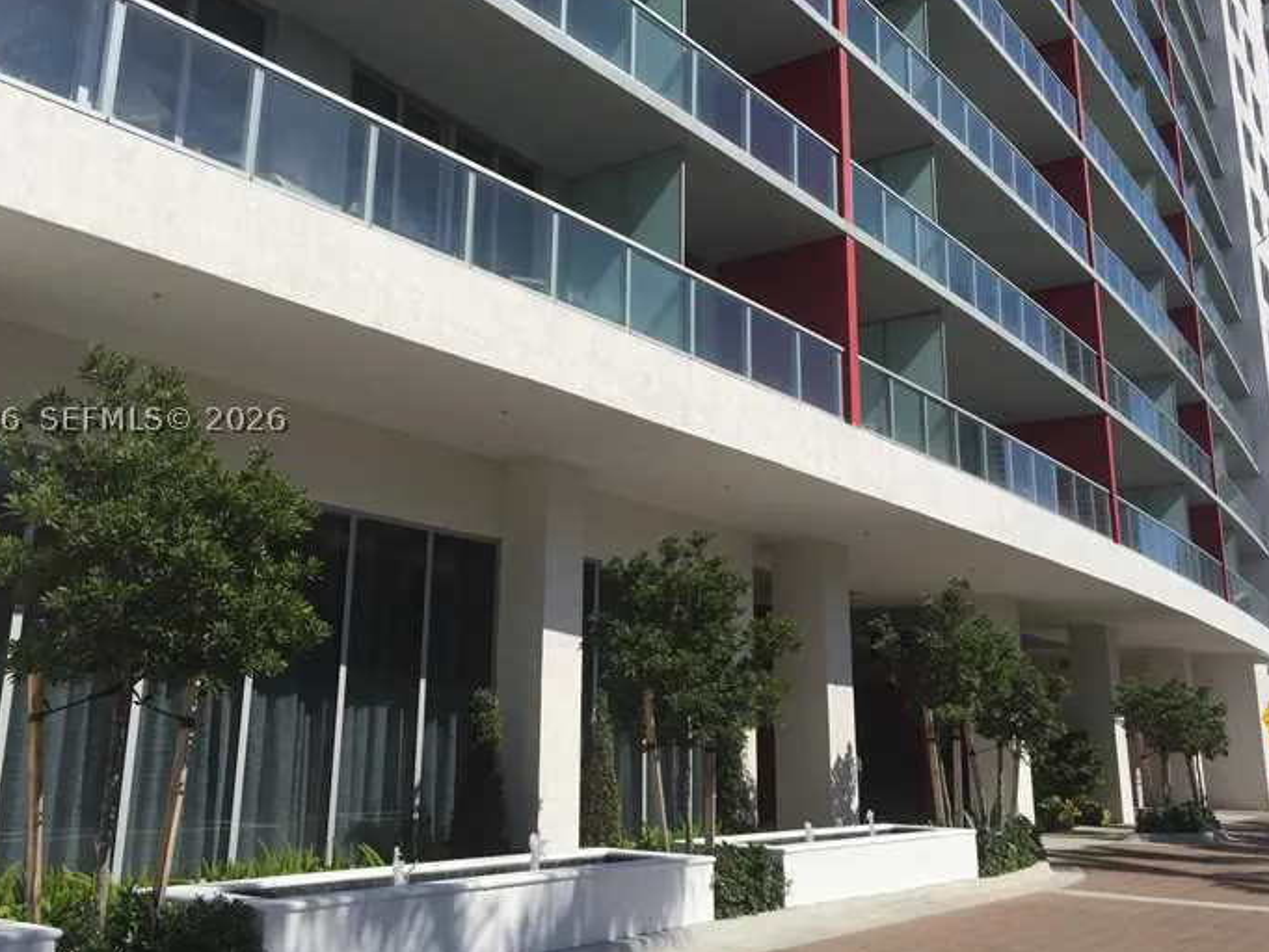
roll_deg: -2.0
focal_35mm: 34
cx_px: 573
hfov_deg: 53.9
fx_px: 1247
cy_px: 418
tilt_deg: +15.7
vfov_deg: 41.7
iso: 32
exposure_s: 1/3968
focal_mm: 4.15
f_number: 2.2
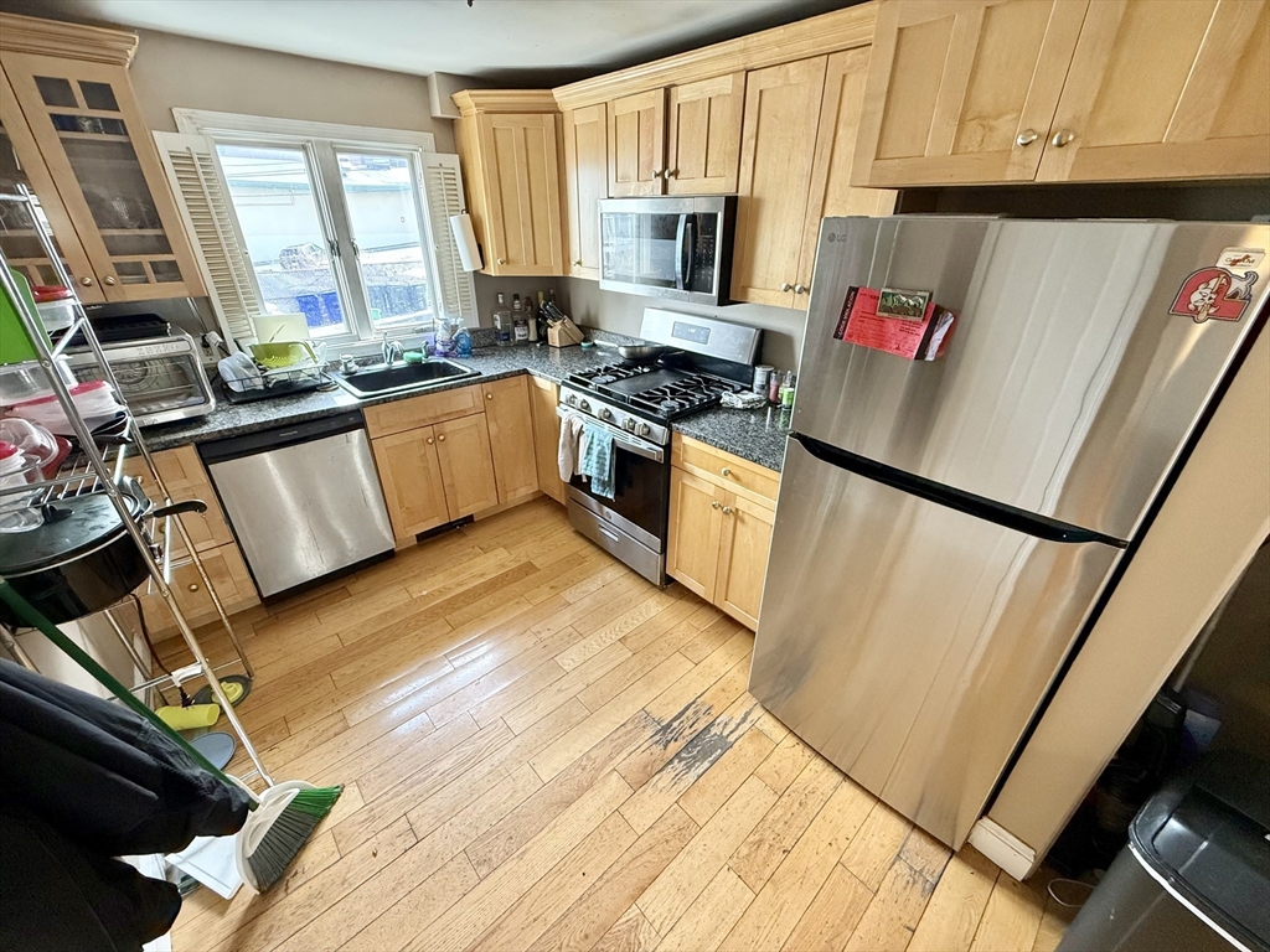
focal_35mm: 14
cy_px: 476
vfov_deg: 85.7
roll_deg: -0.9
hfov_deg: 102.1
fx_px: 514
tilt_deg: -27.4
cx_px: 635
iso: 640
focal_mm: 2.22
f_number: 2.2
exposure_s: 1/120
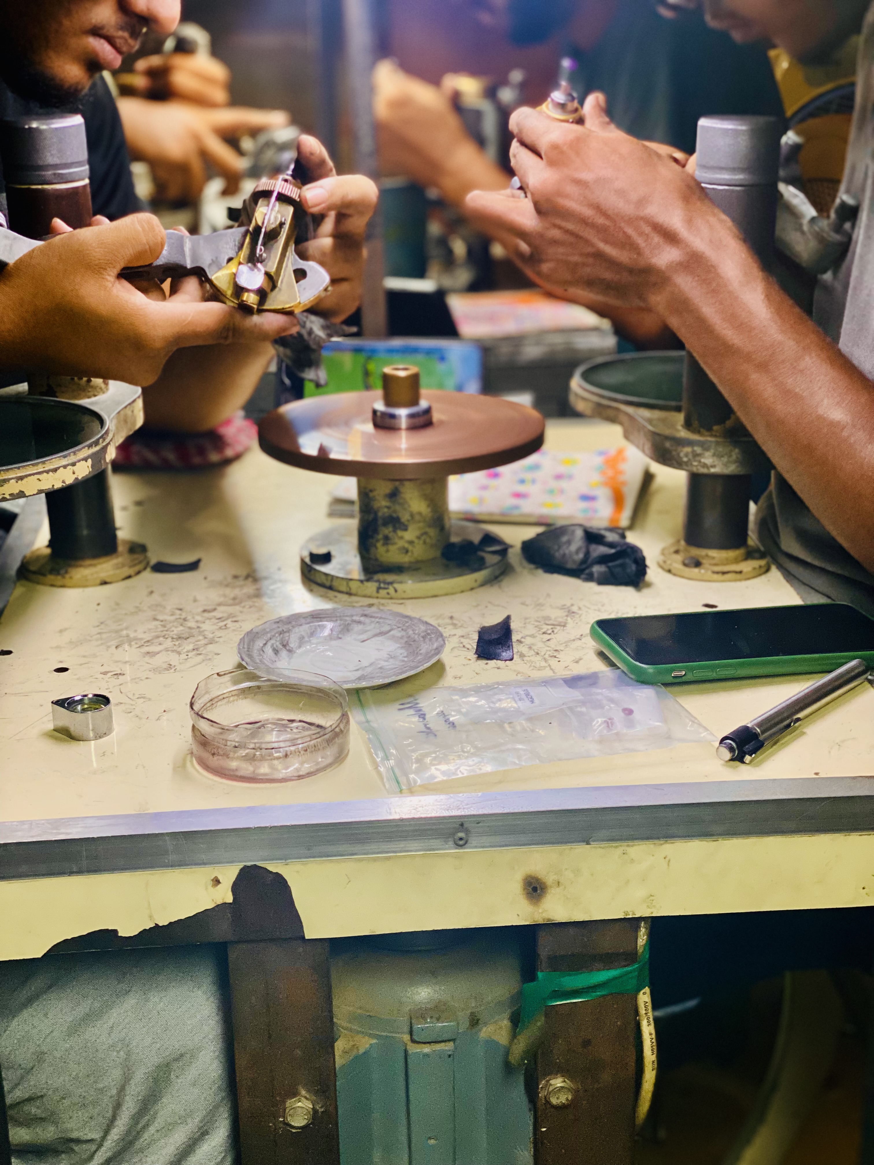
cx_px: 437
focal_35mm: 52
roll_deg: +0.6
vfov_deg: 36.8
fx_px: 1751
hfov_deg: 28.0
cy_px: 582
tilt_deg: -17.9
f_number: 2
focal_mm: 6
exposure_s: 1/100
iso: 200
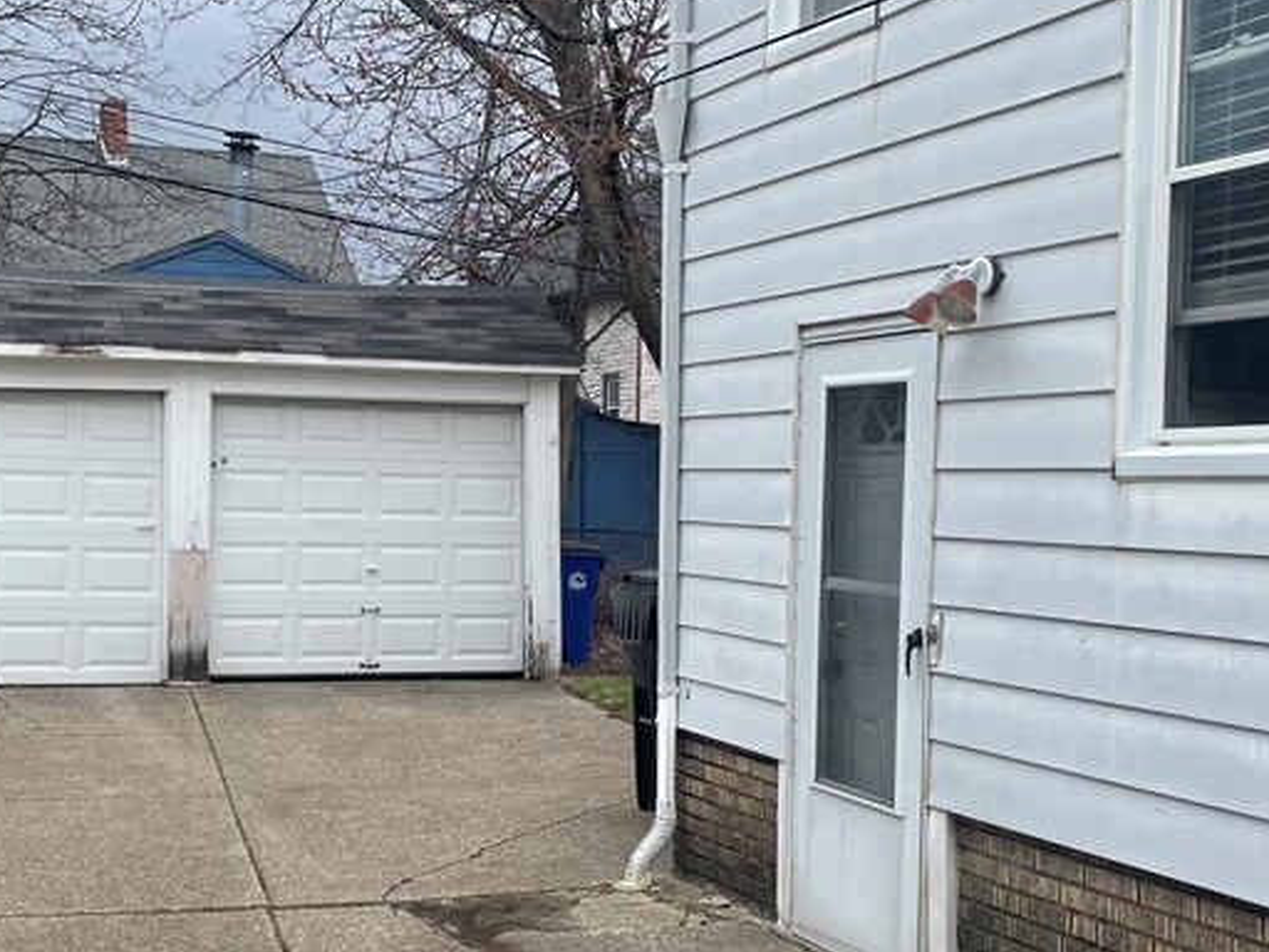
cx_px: 520
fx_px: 1906
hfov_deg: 36.7
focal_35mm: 52
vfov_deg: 27.9
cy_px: 600
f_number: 1.6
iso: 32
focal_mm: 4.2
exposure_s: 1/1182
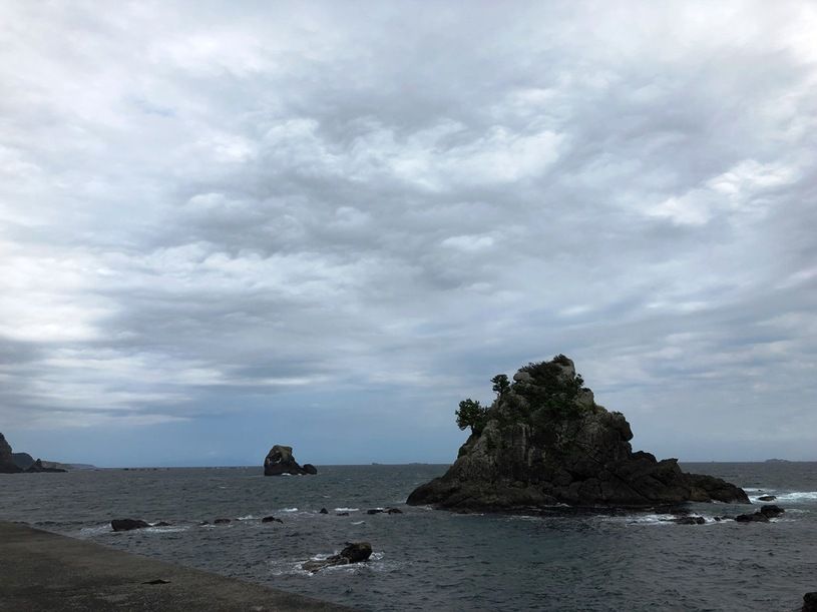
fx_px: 661
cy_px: 306
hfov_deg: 63.5
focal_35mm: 28
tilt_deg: +13.1
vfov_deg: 49.7
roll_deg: +0.5
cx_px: 408
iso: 20
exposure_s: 1/3003
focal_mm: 3.99
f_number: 1.8
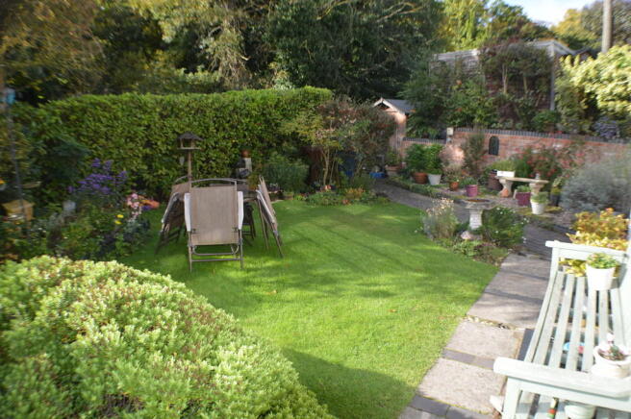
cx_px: 316
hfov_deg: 62.0
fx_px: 525
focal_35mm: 30
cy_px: 210
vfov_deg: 43.5
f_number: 4
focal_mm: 20
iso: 100
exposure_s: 1/200
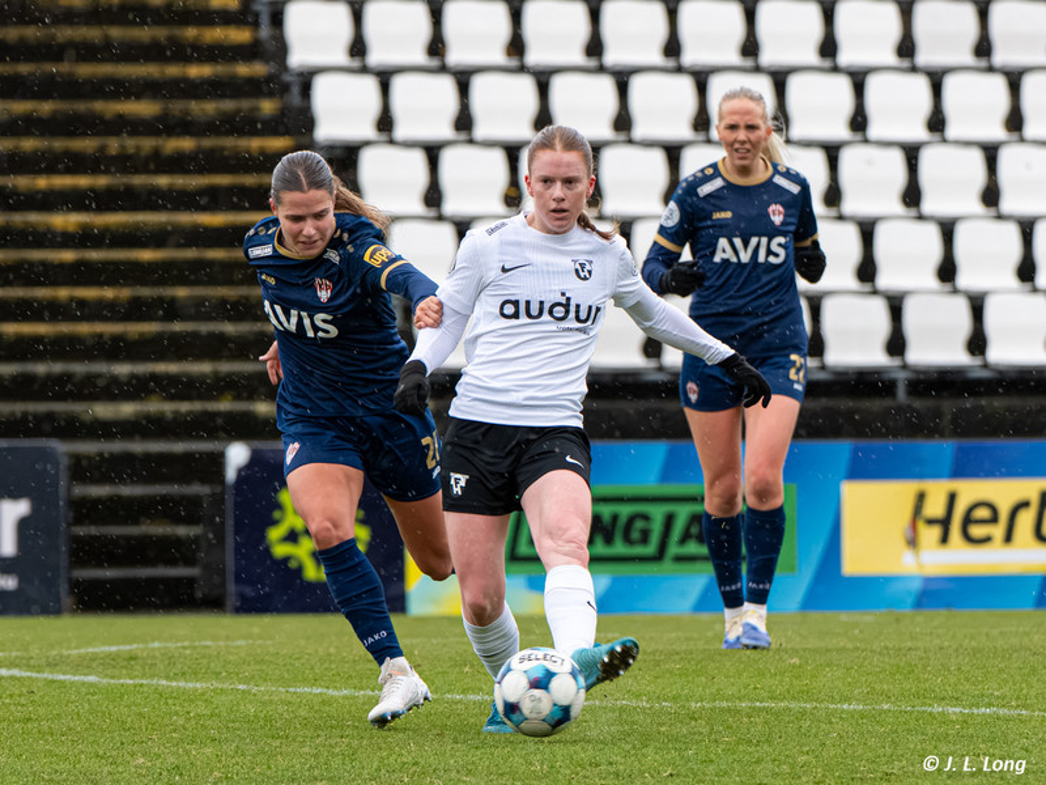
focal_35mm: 456
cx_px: 633
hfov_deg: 4.3
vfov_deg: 3.3
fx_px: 13772
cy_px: 446
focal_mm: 250
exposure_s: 1/800
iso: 3200
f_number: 5.6
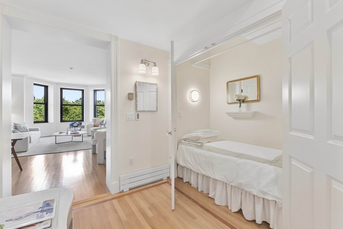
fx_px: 152
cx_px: 172
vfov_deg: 73.7
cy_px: 114
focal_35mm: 16
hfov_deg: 96.7
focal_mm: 16
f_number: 9
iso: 640
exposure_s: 1/15
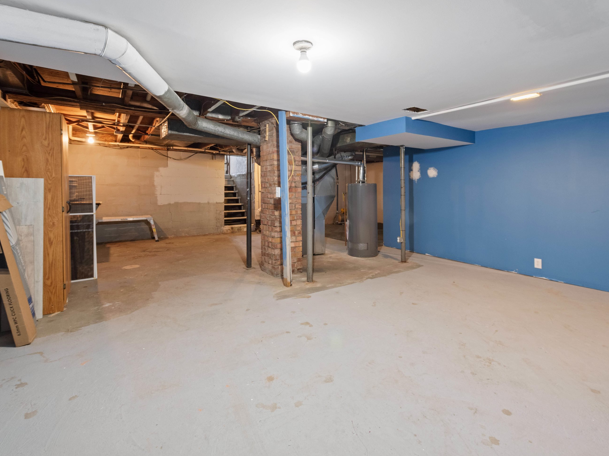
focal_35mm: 16
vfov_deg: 78.0
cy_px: 216
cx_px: 312
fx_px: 281
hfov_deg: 94.5
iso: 1000
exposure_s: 1/8
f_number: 8
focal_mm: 14
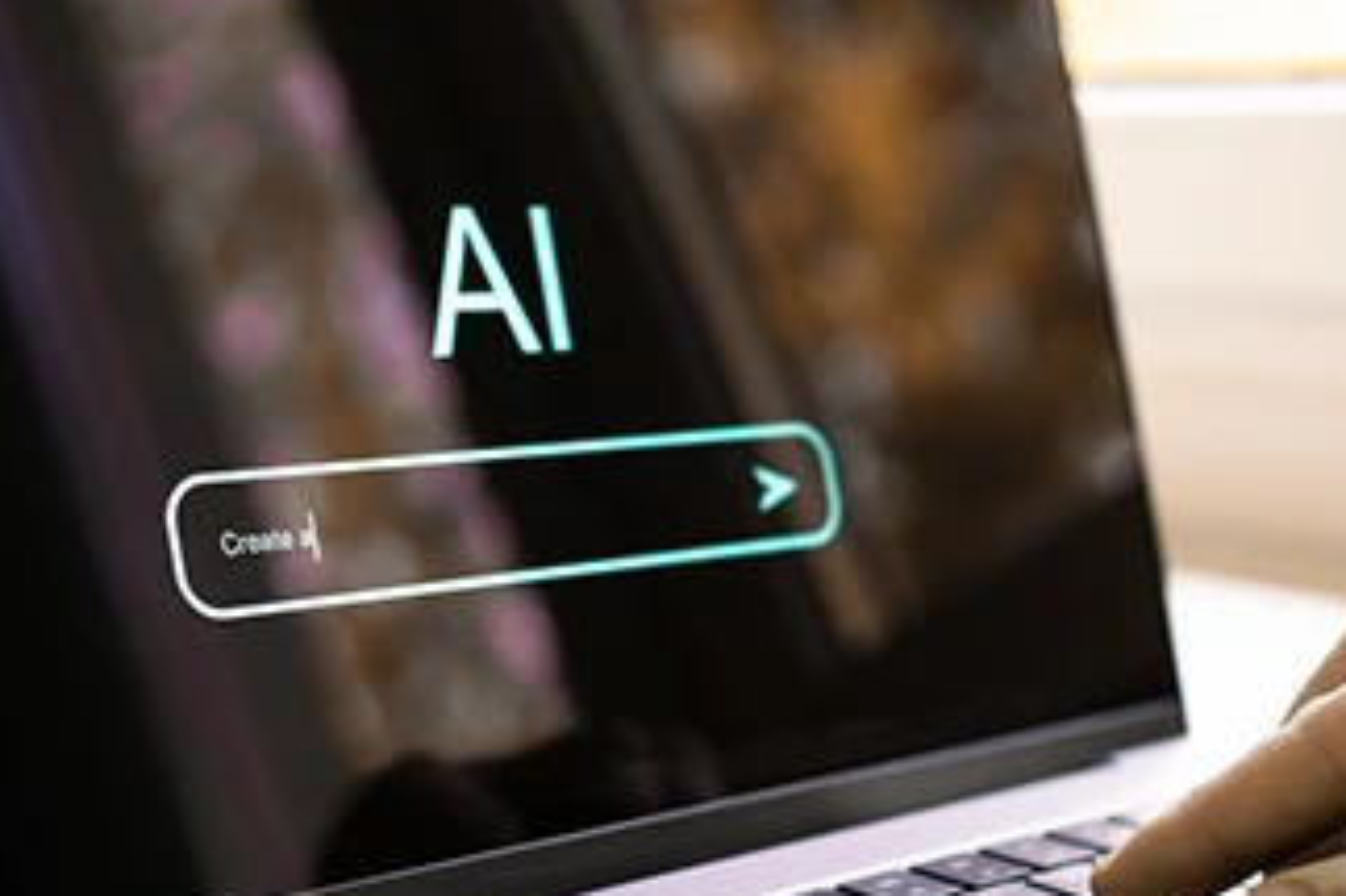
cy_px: 683
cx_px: 575
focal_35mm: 65
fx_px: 2429
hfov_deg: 30.9
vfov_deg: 20.7
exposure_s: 1/200
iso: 320
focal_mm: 35
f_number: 2.8
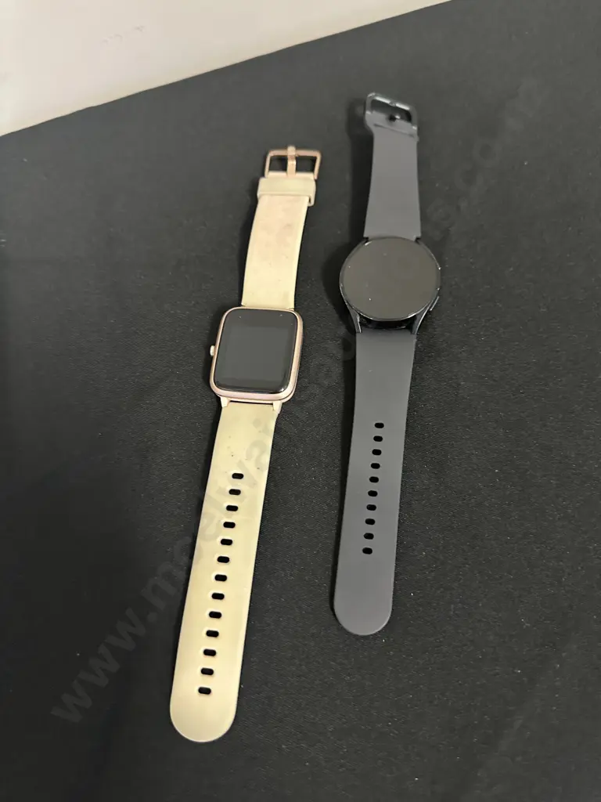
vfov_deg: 71.6
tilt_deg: -66.9
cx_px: 300
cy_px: 401
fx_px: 556
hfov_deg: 56.8
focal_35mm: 24
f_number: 1.78
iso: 800
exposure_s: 1/33
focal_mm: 6.86
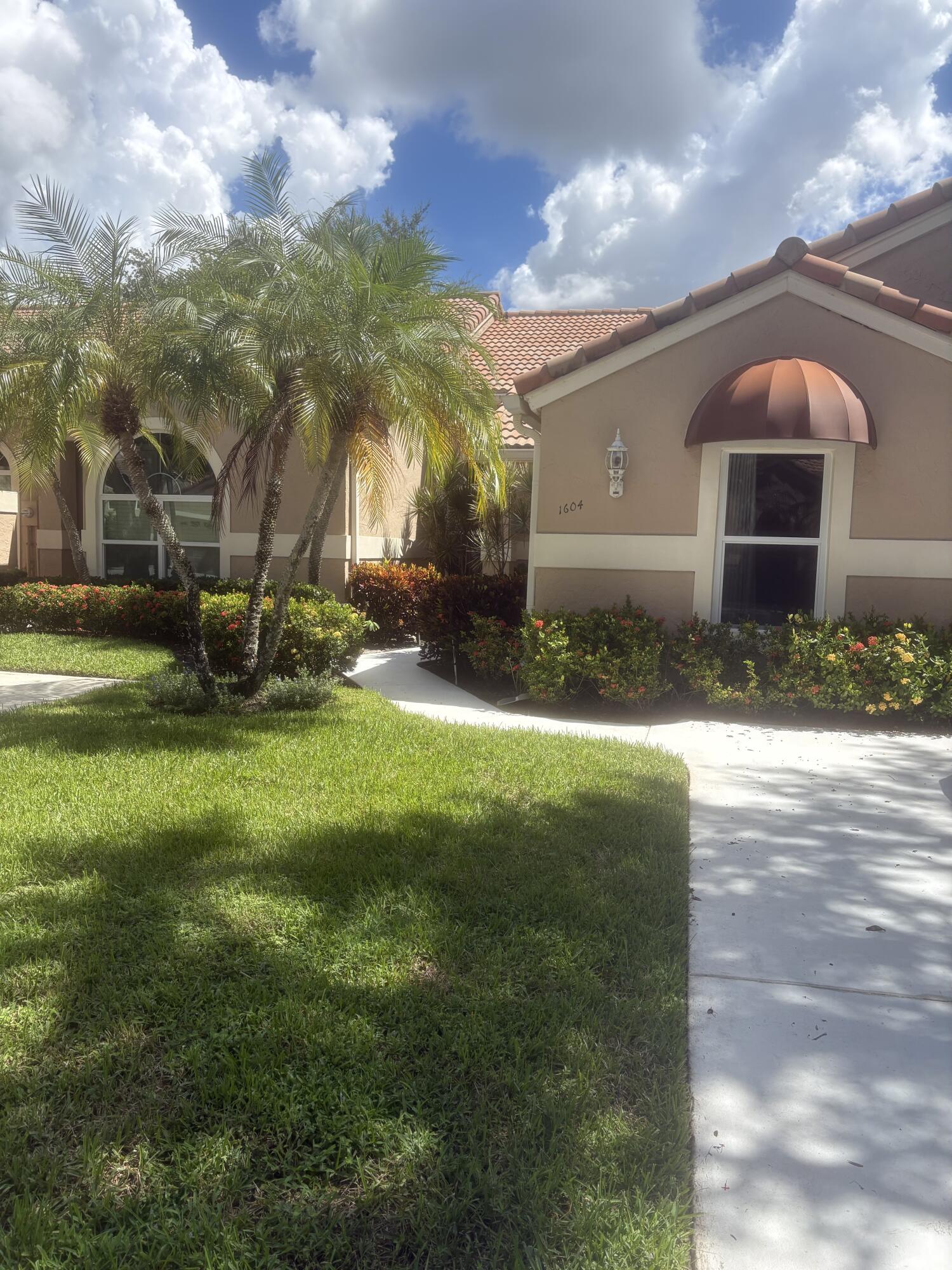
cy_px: 635
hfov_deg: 53.1
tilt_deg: -5.2
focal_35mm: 26
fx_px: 953
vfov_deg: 67.3
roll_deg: -1.1
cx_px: 476
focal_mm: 5.96
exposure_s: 1/3125
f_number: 1.6
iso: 50
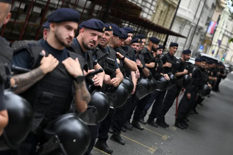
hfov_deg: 17.1
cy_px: 78
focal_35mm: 120
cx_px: 116
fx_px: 777
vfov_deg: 11.4
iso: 500
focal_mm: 120
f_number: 5
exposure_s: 1/800
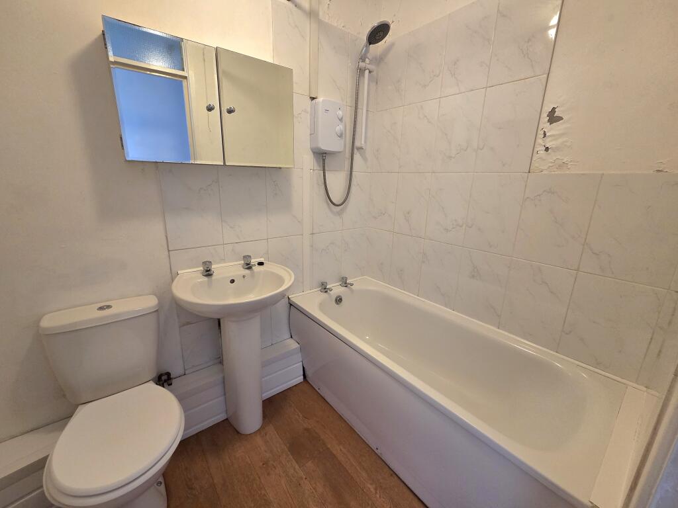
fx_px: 255
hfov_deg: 106.2
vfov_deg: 89.9
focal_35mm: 13
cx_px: 339
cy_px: 254
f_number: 2.2
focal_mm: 2.2
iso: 320
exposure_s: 1/50.3
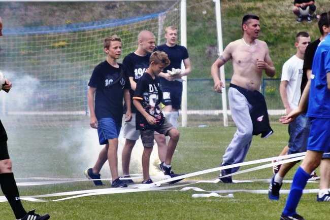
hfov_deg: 6.9
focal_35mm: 300
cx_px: 165
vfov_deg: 4.6
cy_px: 110
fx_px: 2751
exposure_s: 1/640
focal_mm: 200
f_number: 5.6
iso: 200
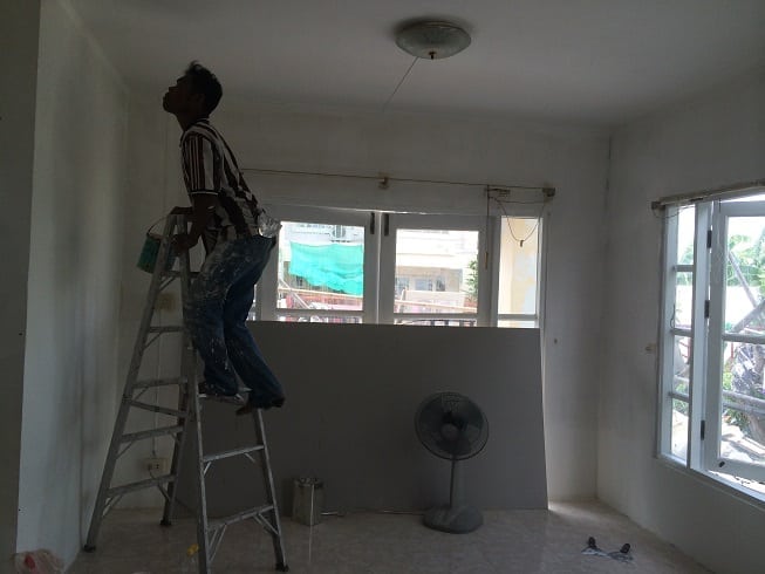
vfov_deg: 46.8
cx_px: 382
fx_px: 663
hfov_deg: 60.0
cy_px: 287
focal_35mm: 30
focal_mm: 4.12
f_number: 2.2
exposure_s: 1/383
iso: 32
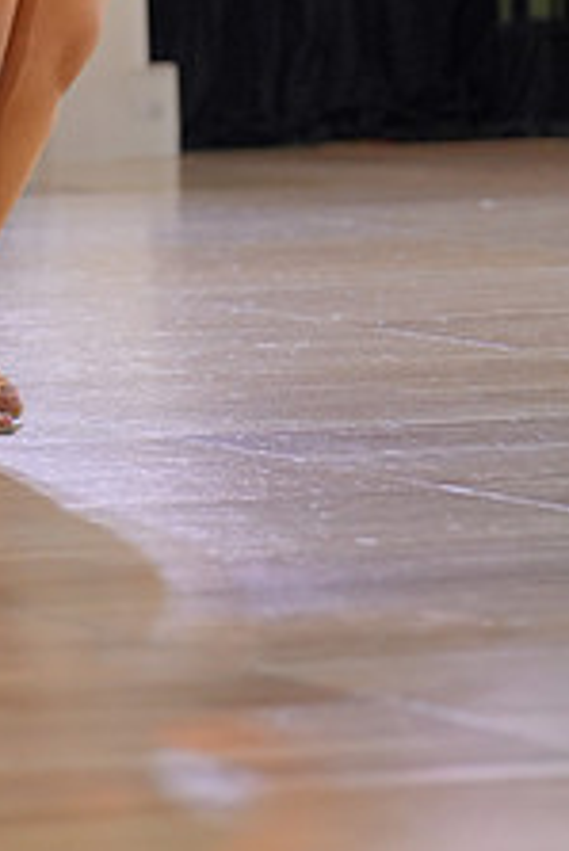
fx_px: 9231
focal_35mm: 390
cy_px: -160
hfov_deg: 3.5
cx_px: -158
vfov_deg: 5.3
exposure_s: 1/500
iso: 800
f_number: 2
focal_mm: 100
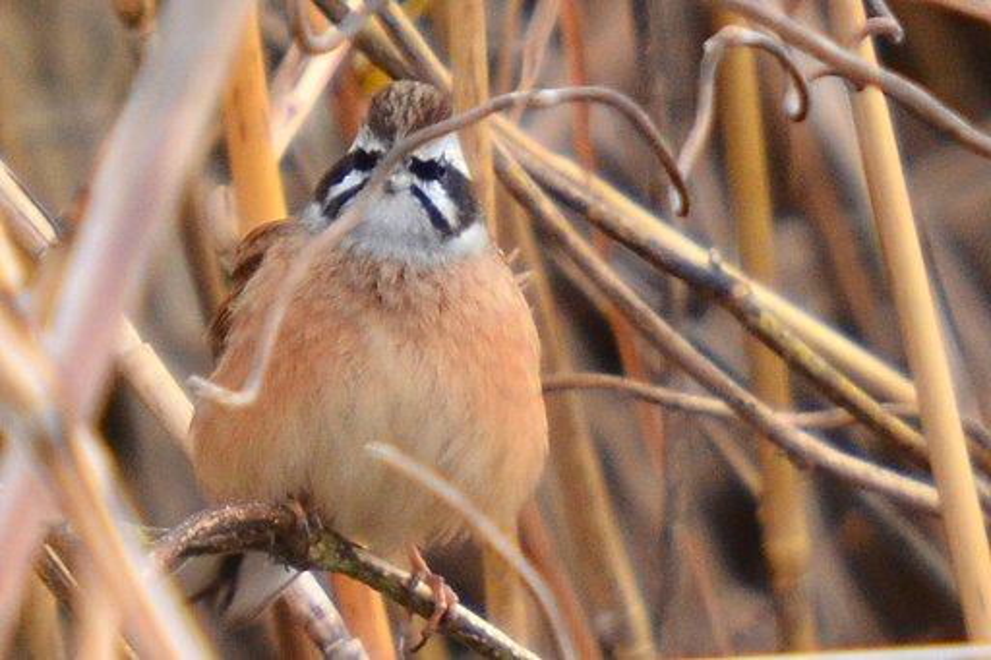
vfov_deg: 1.8
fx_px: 20638
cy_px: 330
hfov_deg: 2.8
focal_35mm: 750
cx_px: 496
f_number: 6.3
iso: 500
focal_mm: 500
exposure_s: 1/500
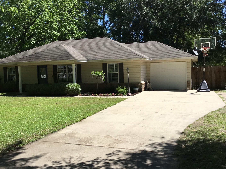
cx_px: 105
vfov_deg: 38.6
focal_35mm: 37
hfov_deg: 50.1
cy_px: 91
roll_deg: +1.2
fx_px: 242
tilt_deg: -5.2
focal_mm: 3.3
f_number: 2.4
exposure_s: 1/1456
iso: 25
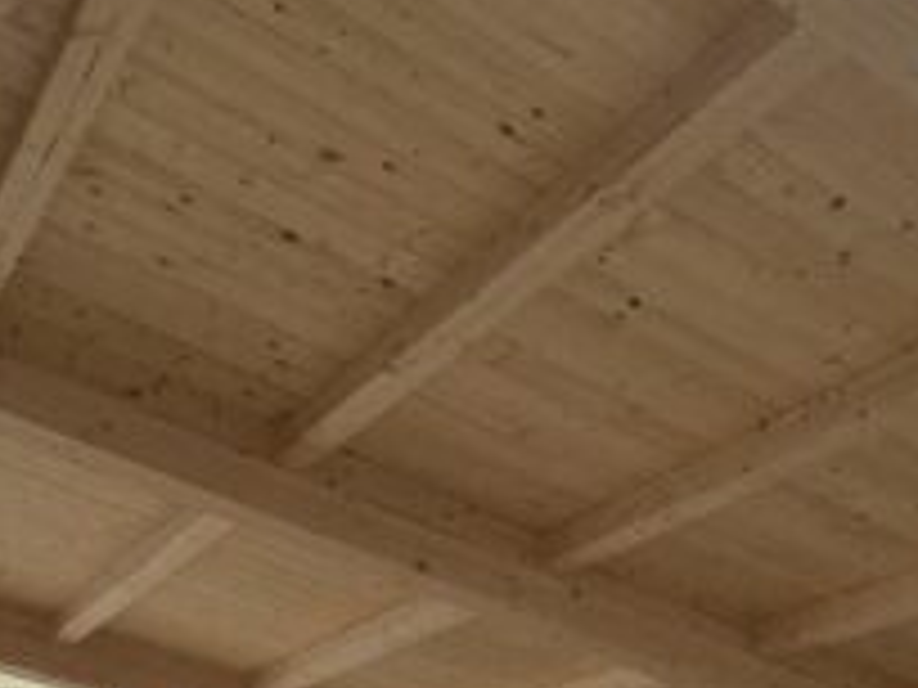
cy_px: 935
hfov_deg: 38.8
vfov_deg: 25.0
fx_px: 1299
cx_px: 526
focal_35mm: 49
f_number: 2.2
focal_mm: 2.2
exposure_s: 1/359
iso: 200
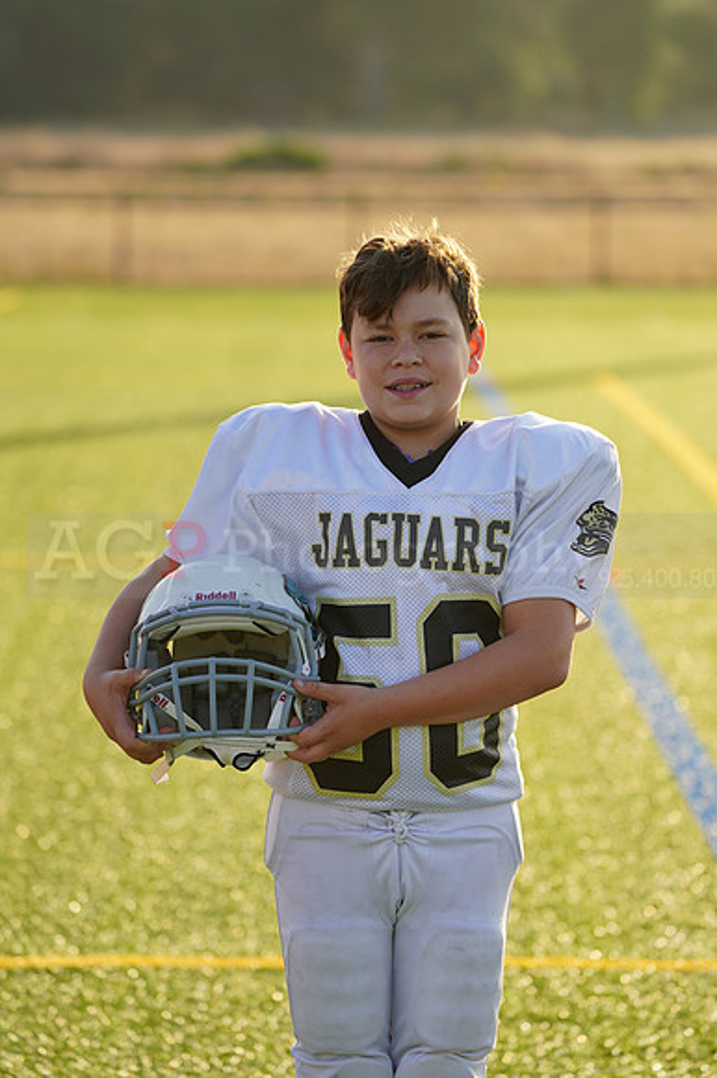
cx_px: 358
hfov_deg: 6.8
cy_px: 539
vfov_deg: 10.1
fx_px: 6071
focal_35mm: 203
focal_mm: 203
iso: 100
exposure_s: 1/250
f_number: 5.6
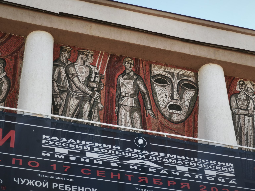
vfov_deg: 14.8
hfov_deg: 19.6
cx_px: 128
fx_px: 737
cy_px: 96
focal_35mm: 100
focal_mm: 7.1
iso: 50
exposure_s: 1/438
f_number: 1.9
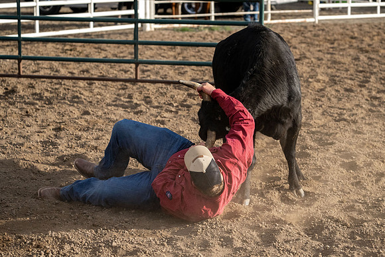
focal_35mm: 95
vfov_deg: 14.5
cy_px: 131
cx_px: 230
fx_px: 1011
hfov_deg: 21.5
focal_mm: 70
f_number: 3.5
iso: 1250
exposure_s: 1/12800
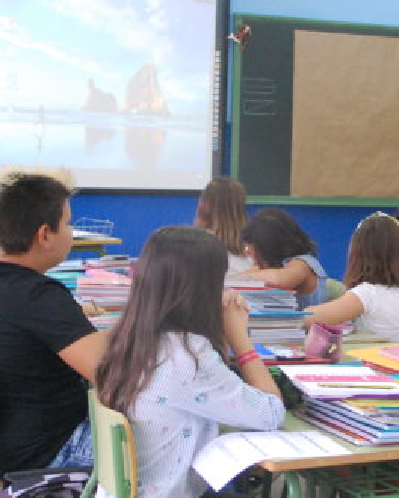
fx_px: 1402
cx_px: 404
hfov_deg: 15.9
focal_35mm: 95
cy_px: 223
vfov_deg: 20.2
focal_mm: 32
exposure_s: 1/125
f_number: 5.6
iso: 1600
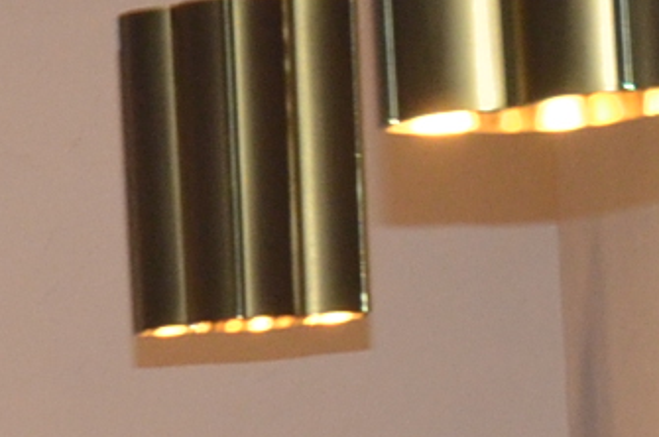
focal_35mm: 485
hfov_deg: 4.2
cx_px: -866
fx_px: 8861
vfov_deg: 2.8
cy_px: 1425
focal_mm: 44
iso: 800
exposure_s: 1/60
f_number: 4.2
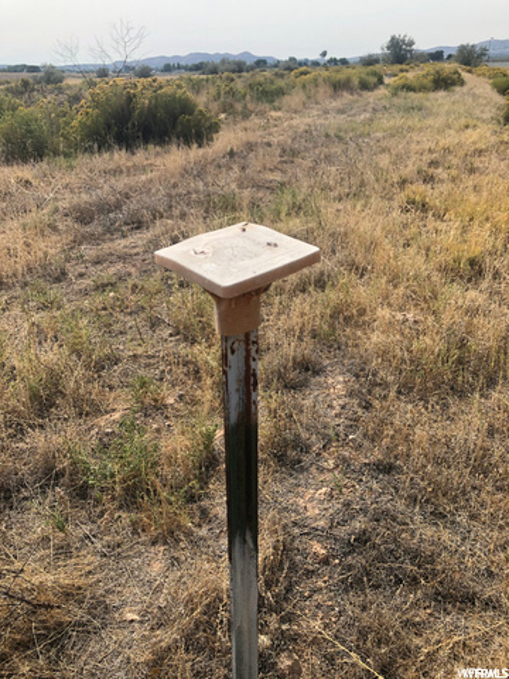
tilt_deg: -25.1
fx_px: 549
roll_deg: +1.3
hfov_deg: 49.7
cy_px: 340
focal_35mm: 28
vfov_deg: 63.4
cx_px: 254
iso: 20
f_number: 1.8
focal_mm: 3.99
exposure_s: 1/2088
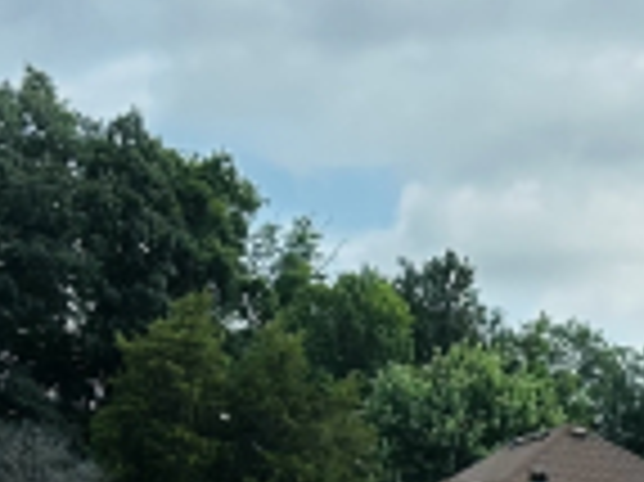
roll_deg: -0.3
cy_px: 784
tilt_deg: -4.3
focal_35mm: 112
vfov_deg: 12.4
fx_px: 2082
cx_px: 435
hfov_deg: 17.5
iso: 80
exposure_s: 1/1198
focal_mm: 6.86
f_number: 1.78
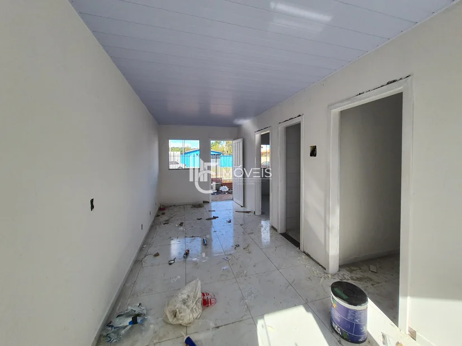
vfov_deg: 89.9
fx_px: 173
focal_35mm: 13
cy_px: 173
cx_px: 231
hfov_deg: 106.2
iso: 50
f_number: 2.2
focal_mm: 1.74
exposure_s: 1/390
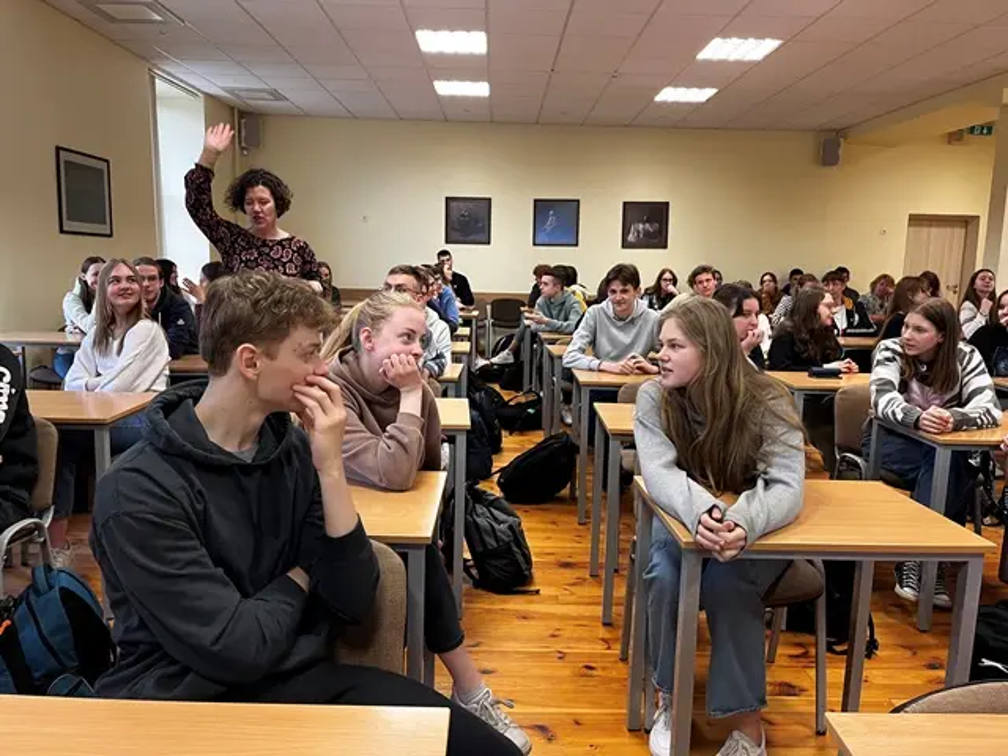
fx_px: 757
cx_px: 504
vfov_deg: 53.1
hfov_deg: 67.3
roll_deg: -0.6
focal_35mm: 26
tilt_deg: -9.8
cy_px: 378
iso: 125
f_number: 1.6
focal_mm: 5.1
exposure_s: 1/53
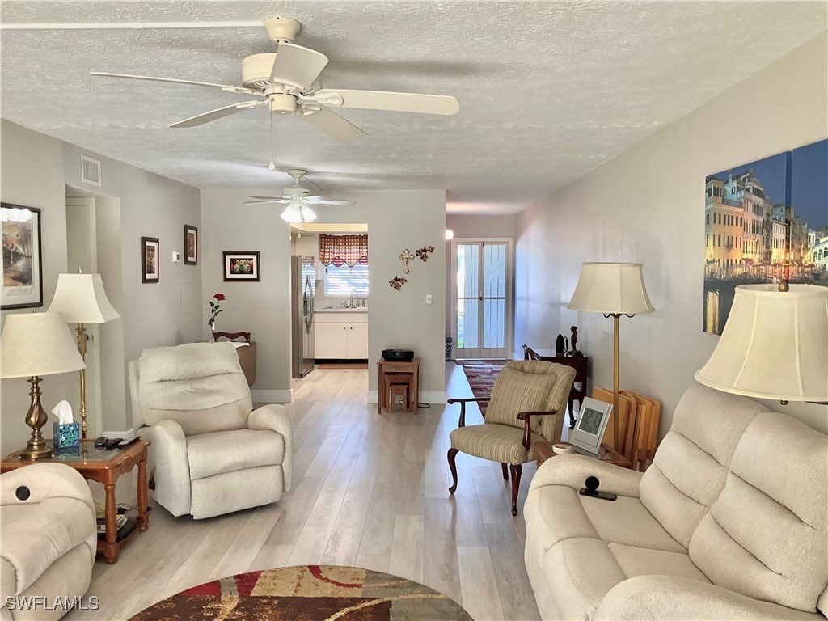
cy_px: 310
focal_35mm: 29
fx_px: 694
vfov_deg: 48.2
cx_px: 414
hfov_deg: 61.7
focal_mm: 3
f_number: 1.8
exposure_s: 1/60
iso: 50
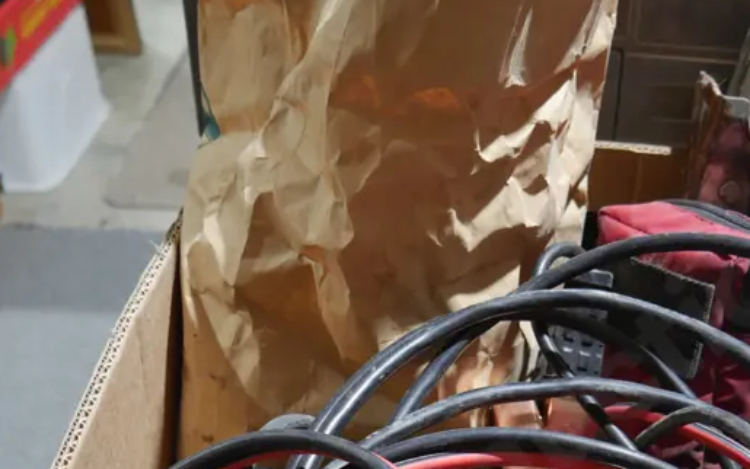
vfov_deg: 21.5
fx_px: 1206
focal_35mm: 59
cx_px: 575
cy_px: 422
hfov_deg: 33.7
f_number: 3.5
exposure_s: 1/60
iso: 640
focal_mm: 14
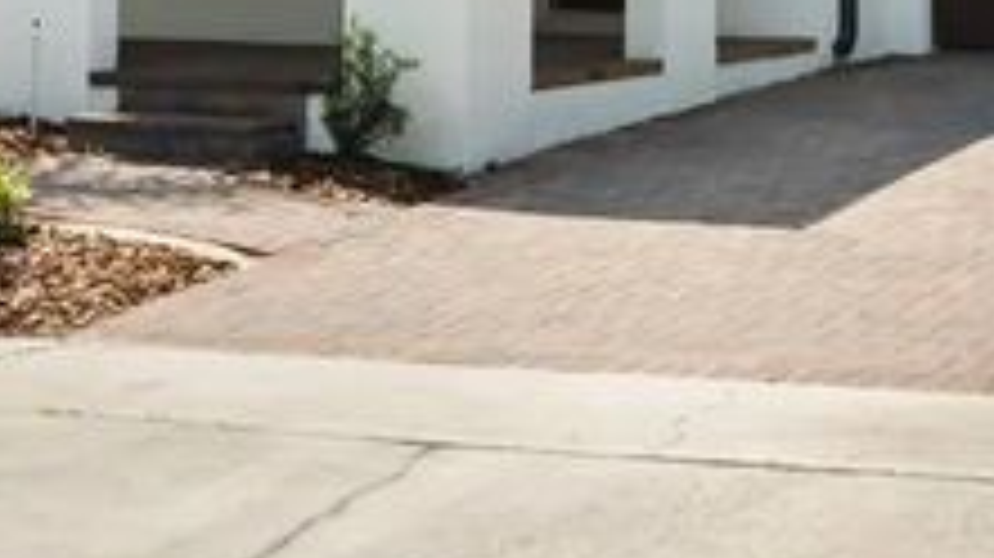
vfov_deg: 11.0
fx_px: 2792
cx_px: 607
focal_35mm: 106
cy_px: -292
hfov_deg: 20.2
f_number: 22
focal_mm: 35
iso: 500
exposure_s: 1/30
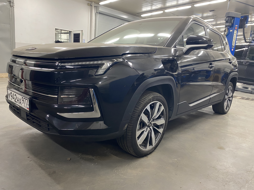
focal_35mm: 26
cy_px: 95
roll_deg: -3.1
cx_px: 127
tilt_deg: -11.9
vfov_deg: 53.1
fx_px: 191
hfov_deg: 67.3
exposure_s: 1/50
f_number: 1.8
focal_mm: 4.25
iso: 250
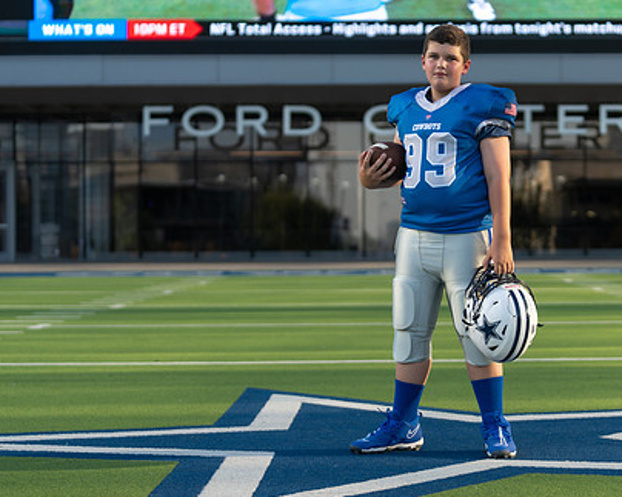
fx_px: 1840
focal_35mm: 100
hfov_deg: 19.1
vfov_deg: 15.4
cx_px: 460
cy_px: 221
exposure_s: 1/640
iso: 100
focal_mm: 70
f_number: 2.8
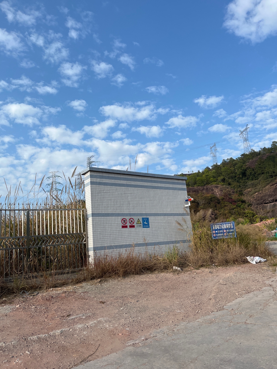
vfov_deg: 67.3
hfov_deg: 53.1
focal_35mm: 26
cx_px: 138
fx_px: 277
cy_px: 184
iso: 50
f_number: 1.6
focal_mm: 5.1
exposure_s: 1/3049
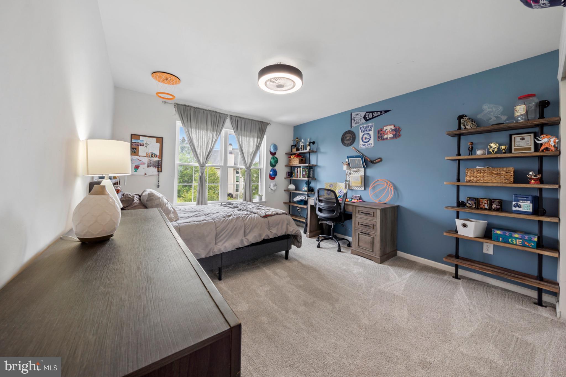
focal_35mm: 12
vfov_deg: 90.0
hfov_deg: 112.6
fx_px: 189
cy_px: 188
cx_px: 283
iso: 250
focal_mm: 12
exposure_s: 1/8
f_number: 10
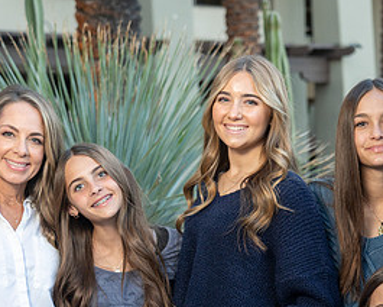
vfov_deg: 14.3
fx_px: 1213
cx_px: 249
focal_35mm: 107
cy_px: 231
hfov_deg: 17.9
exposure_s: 1/160
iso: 800
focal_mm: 52
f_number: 4
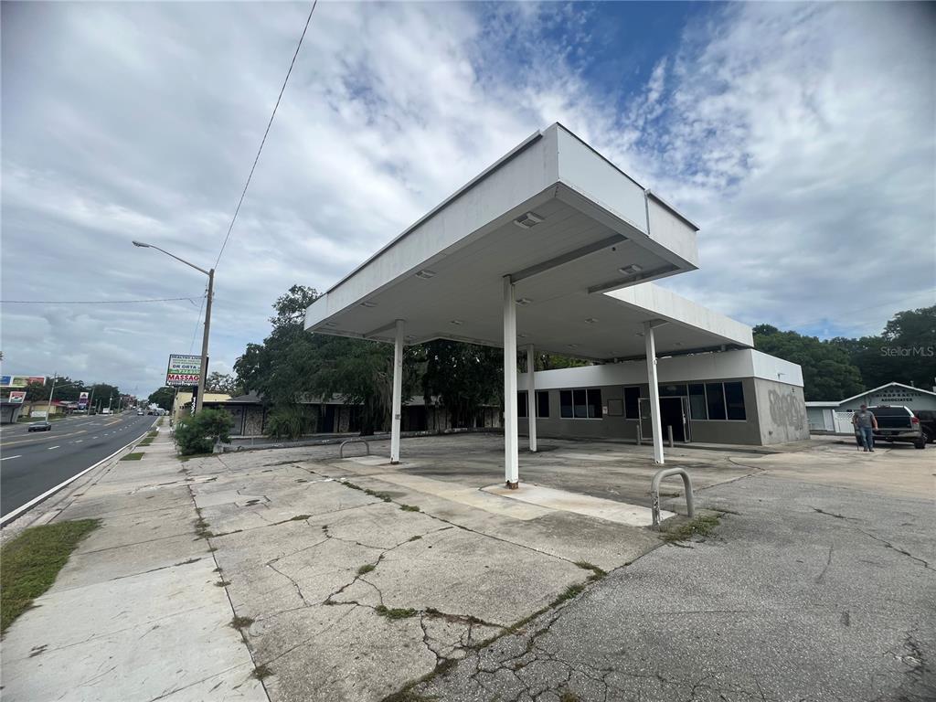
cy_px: 351
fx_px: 352
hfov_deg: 106.2
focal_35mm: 13
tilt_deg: +8.7
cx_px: 468
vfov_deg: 89.9
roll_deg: -0.8
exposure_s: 1/1220
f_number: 1.8
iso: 32
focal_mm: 1.57
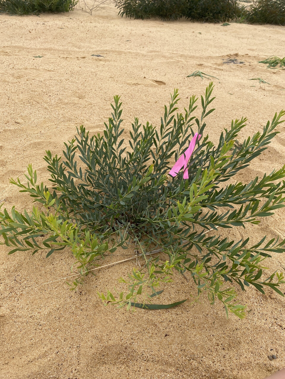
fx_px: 285
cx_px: 142
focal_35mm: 26
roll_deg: -2.1
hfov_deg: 53.1
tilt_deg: -37.3
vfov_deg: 67.3
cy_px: 190
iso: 32
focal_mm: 4.25
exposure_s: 1/1103
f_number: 1.8
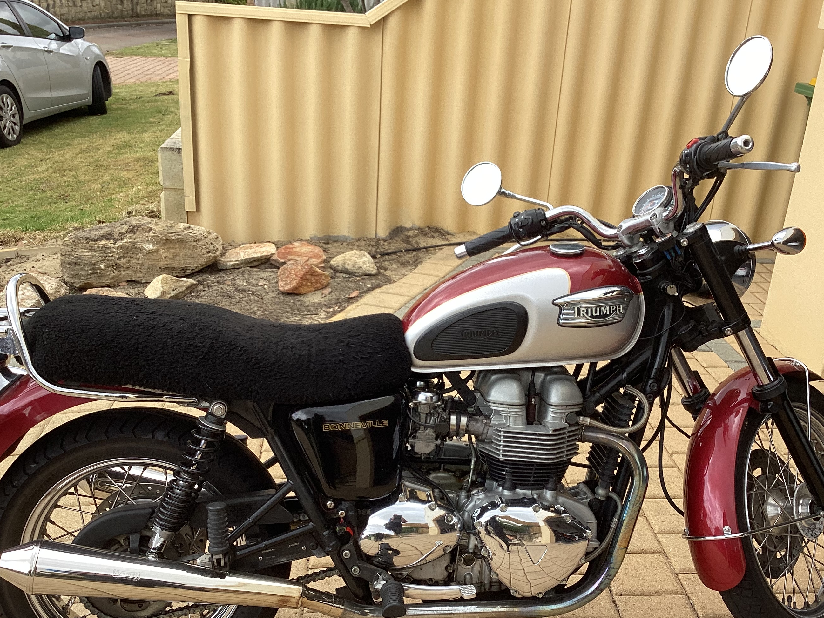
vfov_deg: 36.7
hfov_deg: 47.8
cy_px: 374
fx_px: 928
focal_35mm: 39
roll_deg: -6.0
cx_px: 451
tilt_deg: -23.3
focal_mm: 3.3
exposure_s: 1/342
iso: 25
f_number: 2.4
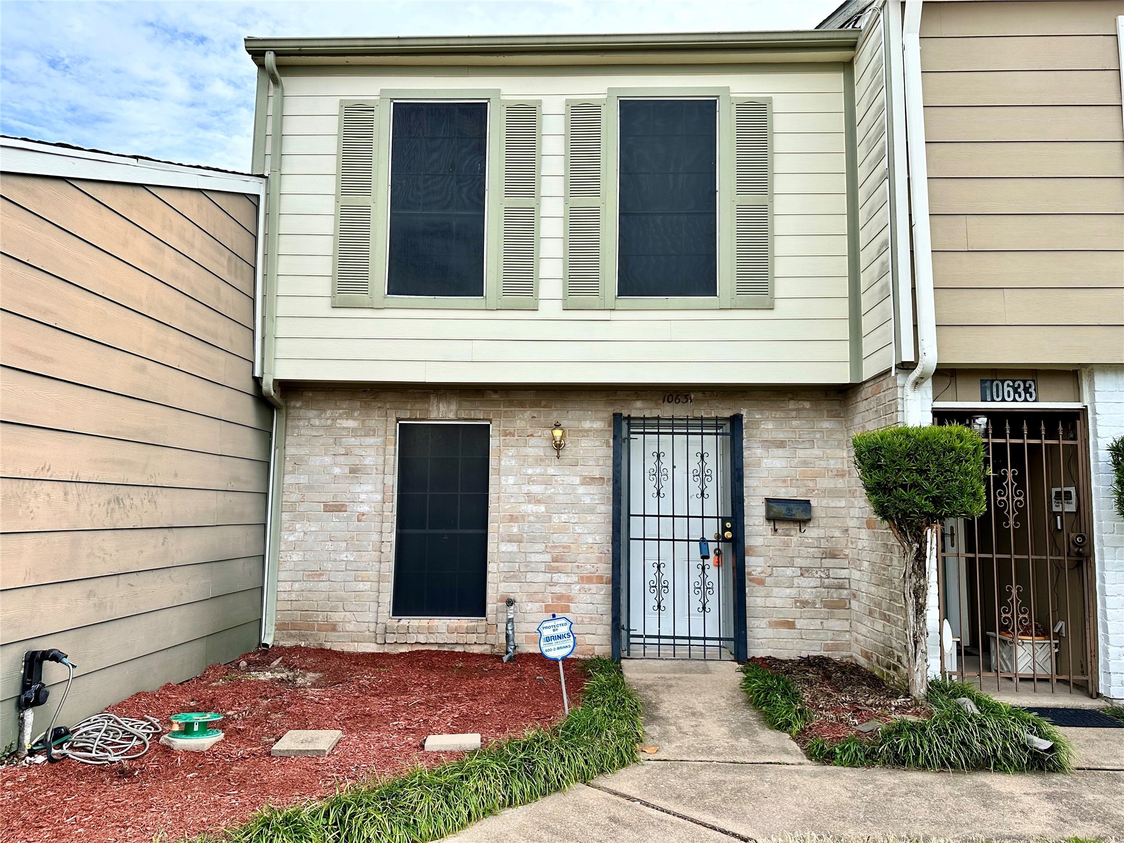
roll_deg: -1.3
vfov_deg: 56.8
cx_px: 562
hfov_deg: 71.6
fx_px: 779
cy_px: 422
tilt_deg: +6.4
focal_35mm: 24
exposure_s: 1/2469
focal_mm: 6.86
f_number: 1.78
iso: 80
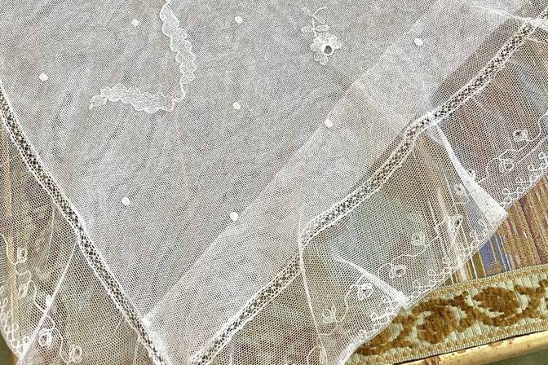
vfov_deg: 34.3
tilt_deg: -69.0
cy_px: 47
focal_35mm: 37
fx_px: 563
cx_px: 272
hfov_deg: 51.9
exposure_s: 1/73
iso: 125
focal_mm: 4.2
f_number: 1.6
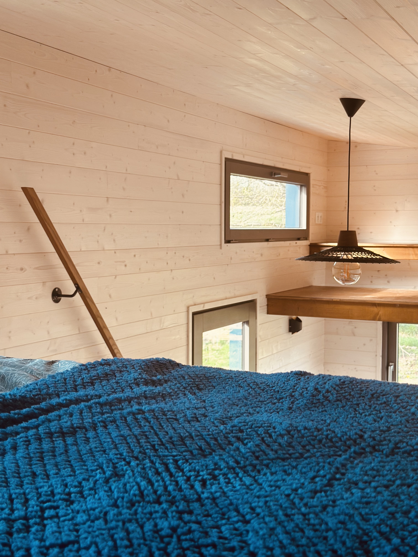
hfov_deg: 30.3
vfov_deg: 39.7
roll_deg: -1.5
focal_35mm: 48
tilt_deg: -1.8
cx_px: 209
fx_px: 773
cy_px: 278
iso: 125
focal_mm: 6.86
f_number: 1.78
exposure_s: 1/121
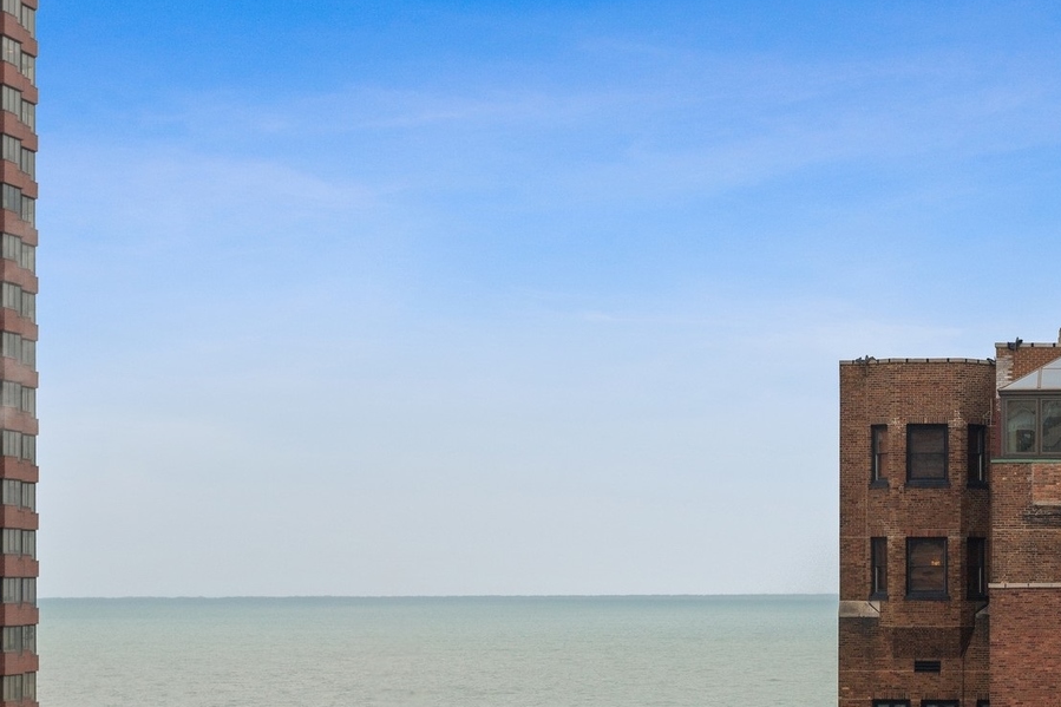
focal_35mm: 126
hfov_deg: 16.1
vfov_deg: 10.8
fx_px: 3713
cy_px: 577
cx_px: 895
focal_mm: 70
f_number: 8
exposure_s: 1/100
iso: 400
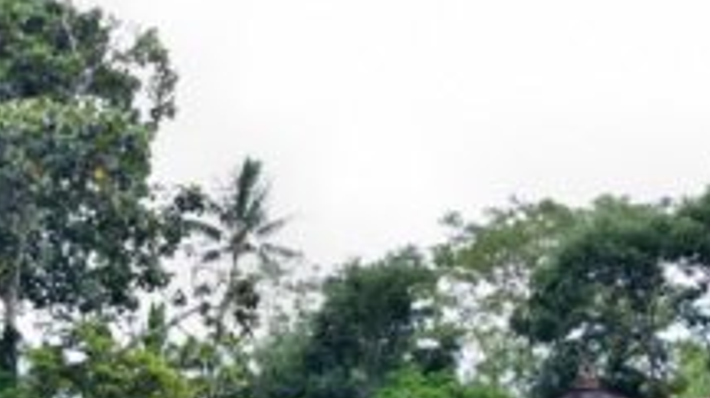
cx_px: -273
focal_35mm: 84
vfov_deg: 13.2
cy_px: 669
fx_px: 1580
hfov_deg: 22.1
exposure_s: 1/125
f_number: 5.6
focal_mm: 18
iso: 220
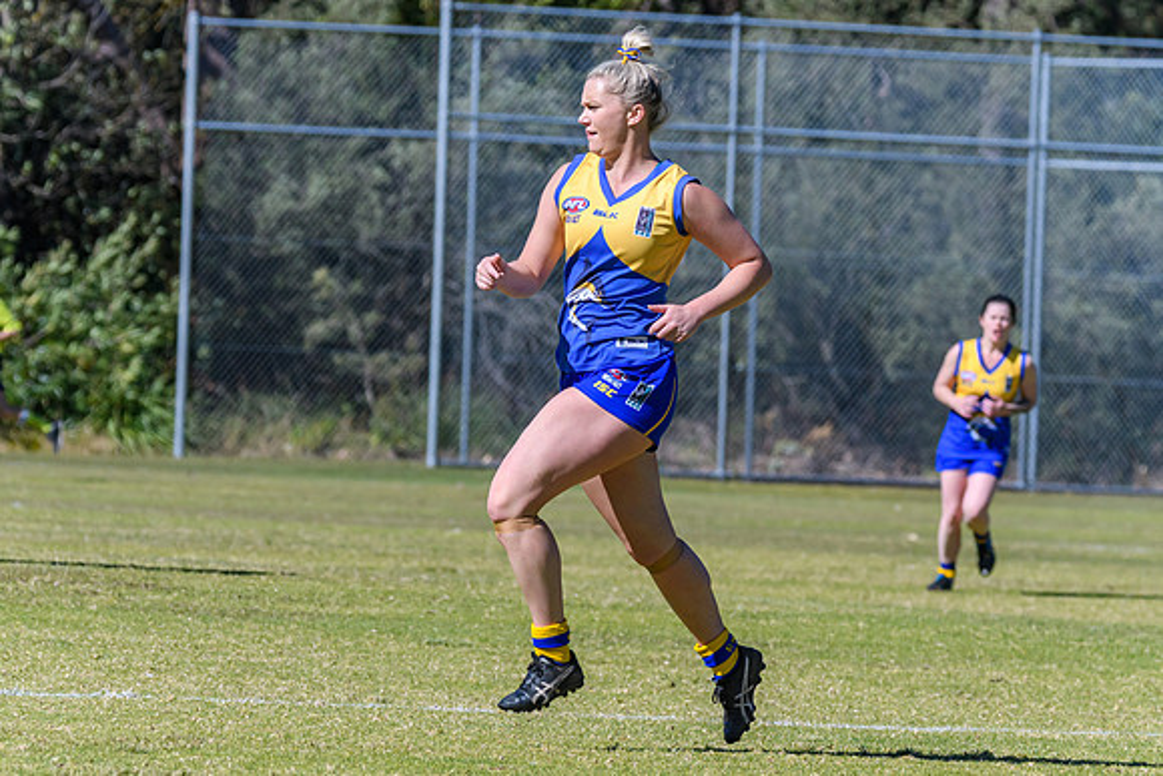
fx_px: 14718
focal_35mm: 455
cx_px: 590
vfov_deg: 3.0
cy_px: 414
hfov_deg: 4.5
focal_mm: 250
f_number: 9
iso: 800
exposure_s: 1/3200
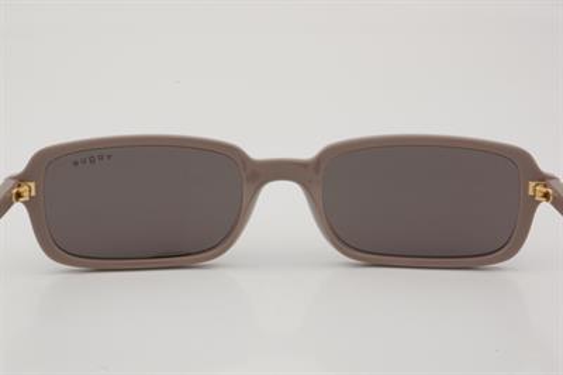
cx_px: 282
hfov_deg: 24.6
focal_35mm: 82
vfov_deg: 16.5
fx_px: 1289
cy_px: 188
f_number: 32
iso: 100
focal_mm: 55
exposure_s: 1/3
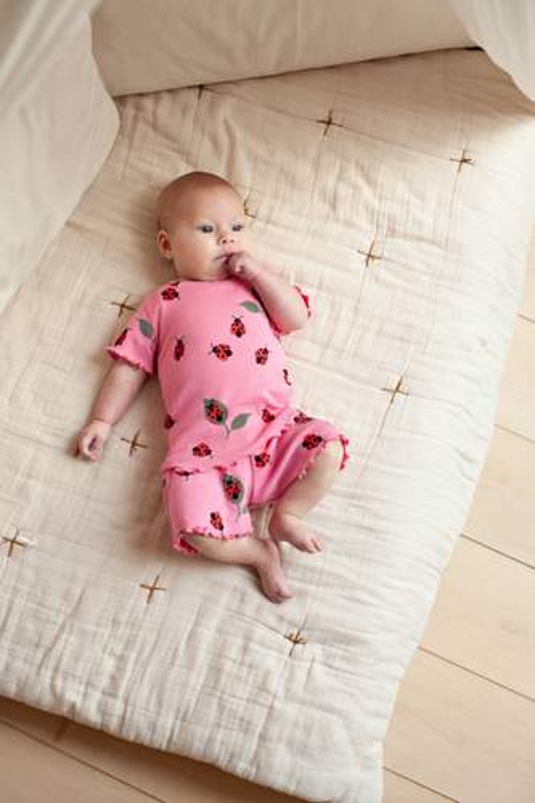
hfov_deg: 27.0
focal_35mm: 50
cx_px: 268
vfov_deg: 39.6
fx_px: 1115
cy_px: 402
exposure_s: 1/125
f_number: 4.5
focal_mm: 50
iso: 640
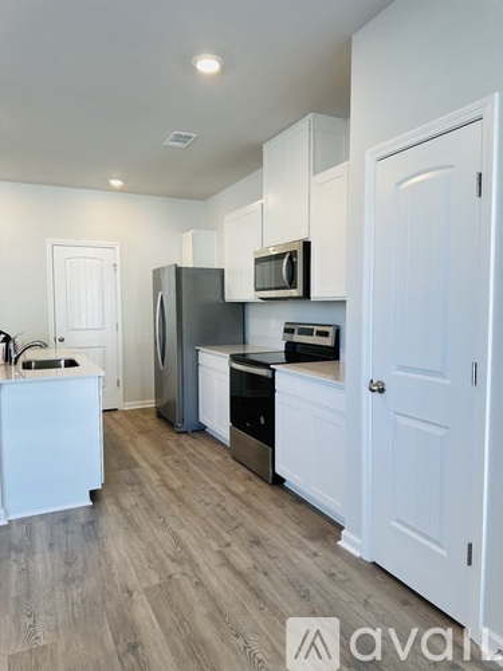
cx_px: 252
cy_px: 336
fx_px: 465
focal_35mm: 24
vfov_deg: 71.6
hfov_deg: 56.8
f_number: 1.78
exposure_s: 1/120
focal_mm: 6.86
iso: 100
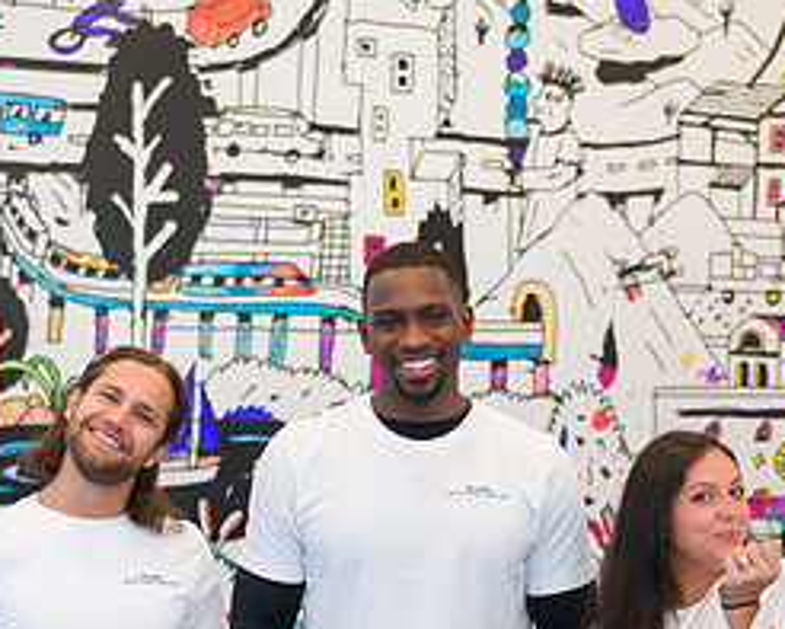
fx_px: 1952
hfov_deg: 22.7
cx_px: 482
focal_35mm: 84
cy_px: 613
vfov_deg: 17.9
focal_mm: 38
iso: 1600
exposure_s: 1/320
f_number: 3.5
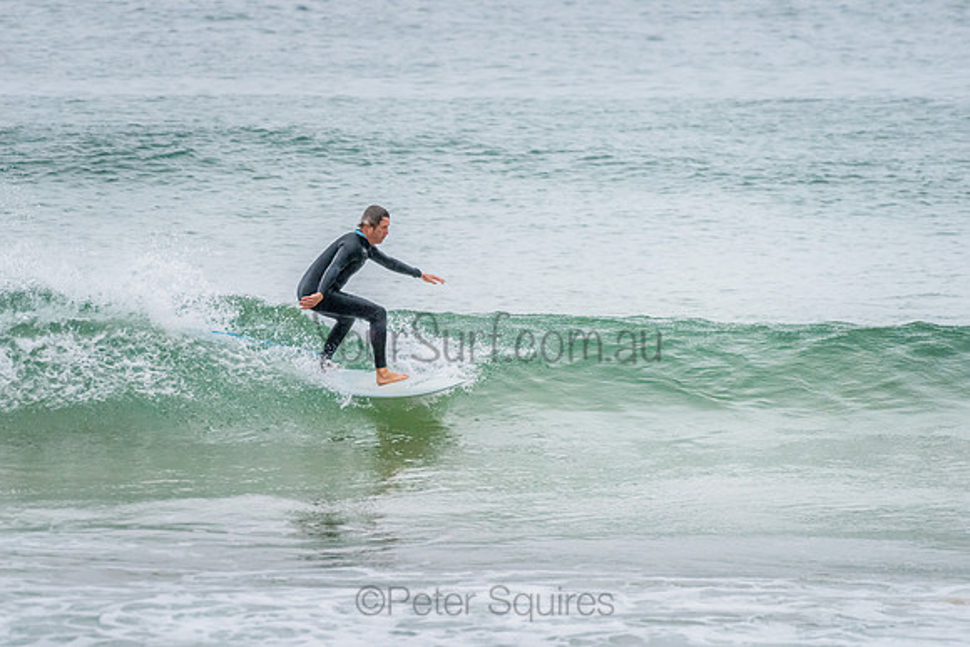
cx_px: 400
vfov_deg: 2.2
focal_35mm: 613
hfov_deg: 3.4
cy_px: 311
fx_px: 16529
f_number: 5.6
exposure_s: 1/1000
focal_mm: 500
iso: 1250
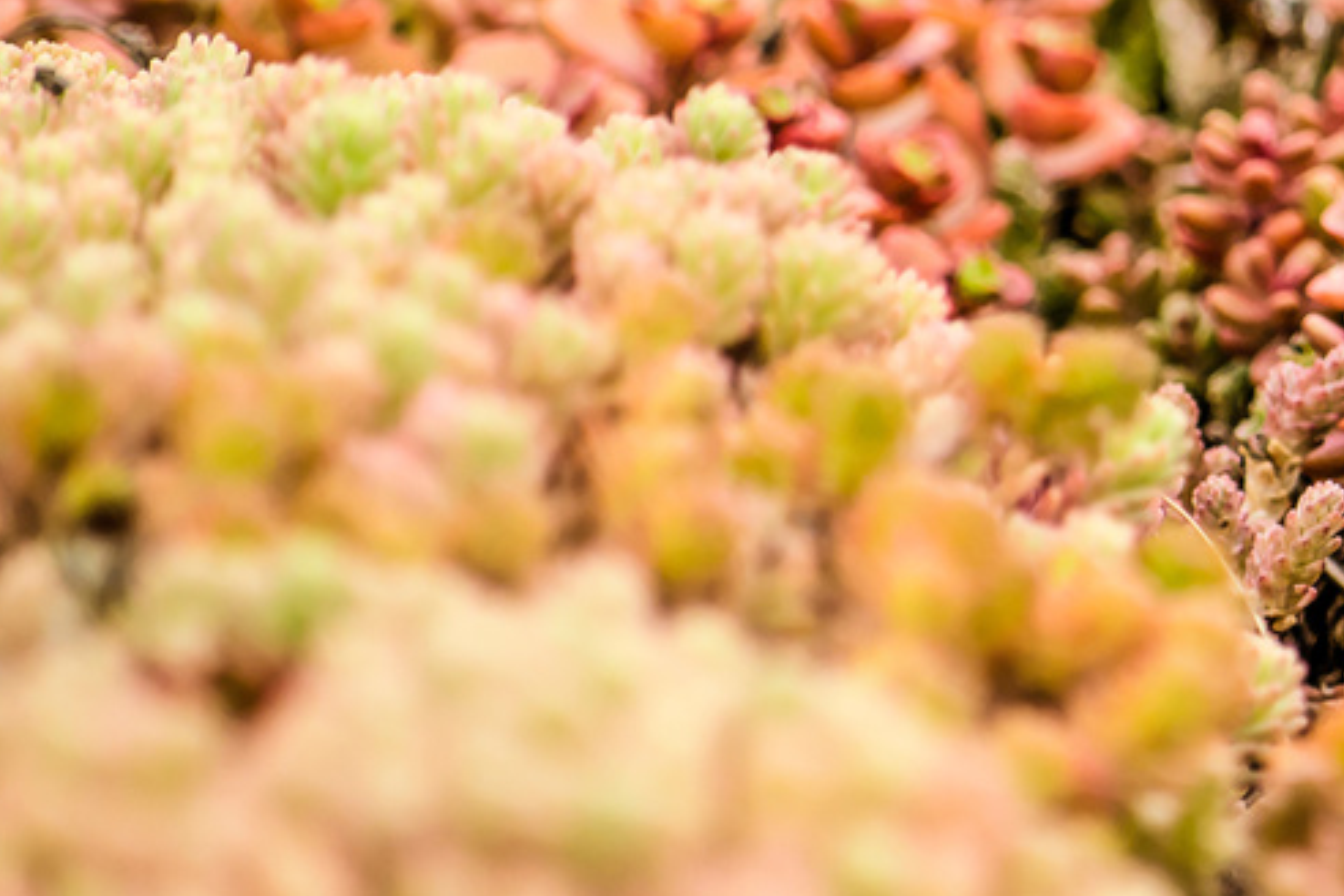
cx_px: 1445
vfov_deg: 1.3
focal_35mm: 1098
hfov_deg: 1.9
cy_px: 126
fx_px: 40989
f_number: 6.3
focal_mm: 300
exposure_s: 1/320
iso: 100
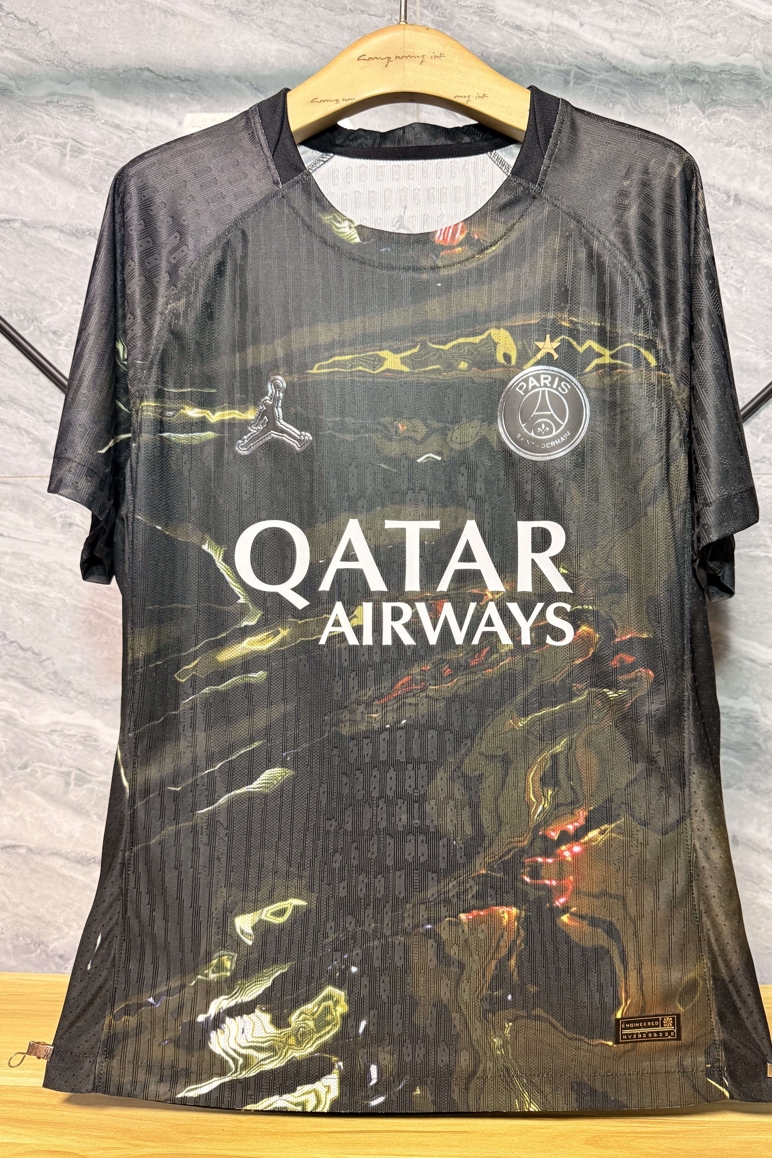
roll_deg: -0.5
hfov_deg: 51.2
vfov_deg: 71.5
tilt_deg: -0.6
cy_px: 579
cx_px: 414
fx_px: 804
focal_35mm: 25
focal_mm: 6.76
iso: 320
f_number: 1.78
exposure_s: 1/50
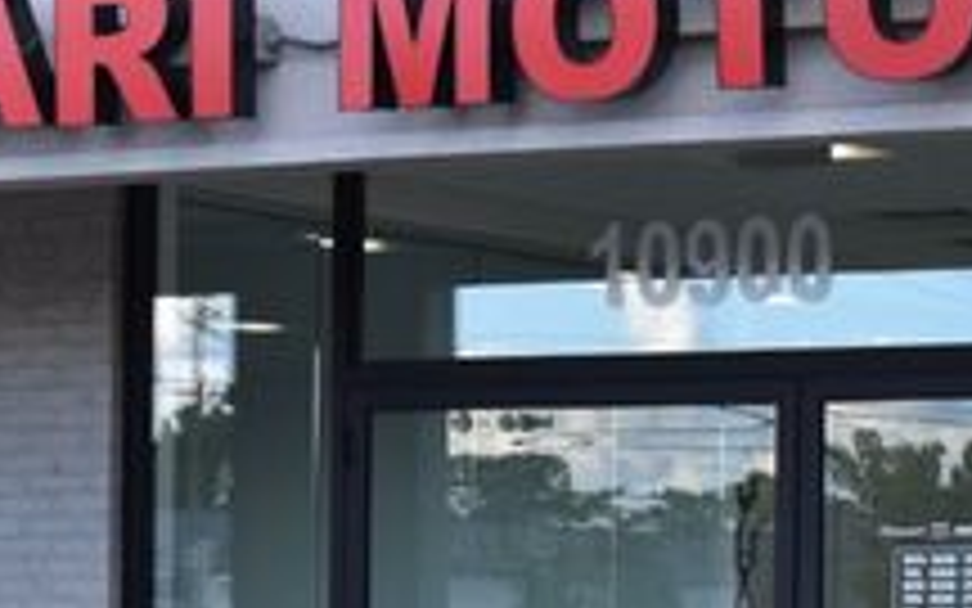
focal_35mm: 190
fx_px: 5033
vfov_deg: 6.8
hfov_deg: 11.0
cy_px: 784
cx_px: 126
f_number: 9
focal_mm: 42
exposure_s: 1/160
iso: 400
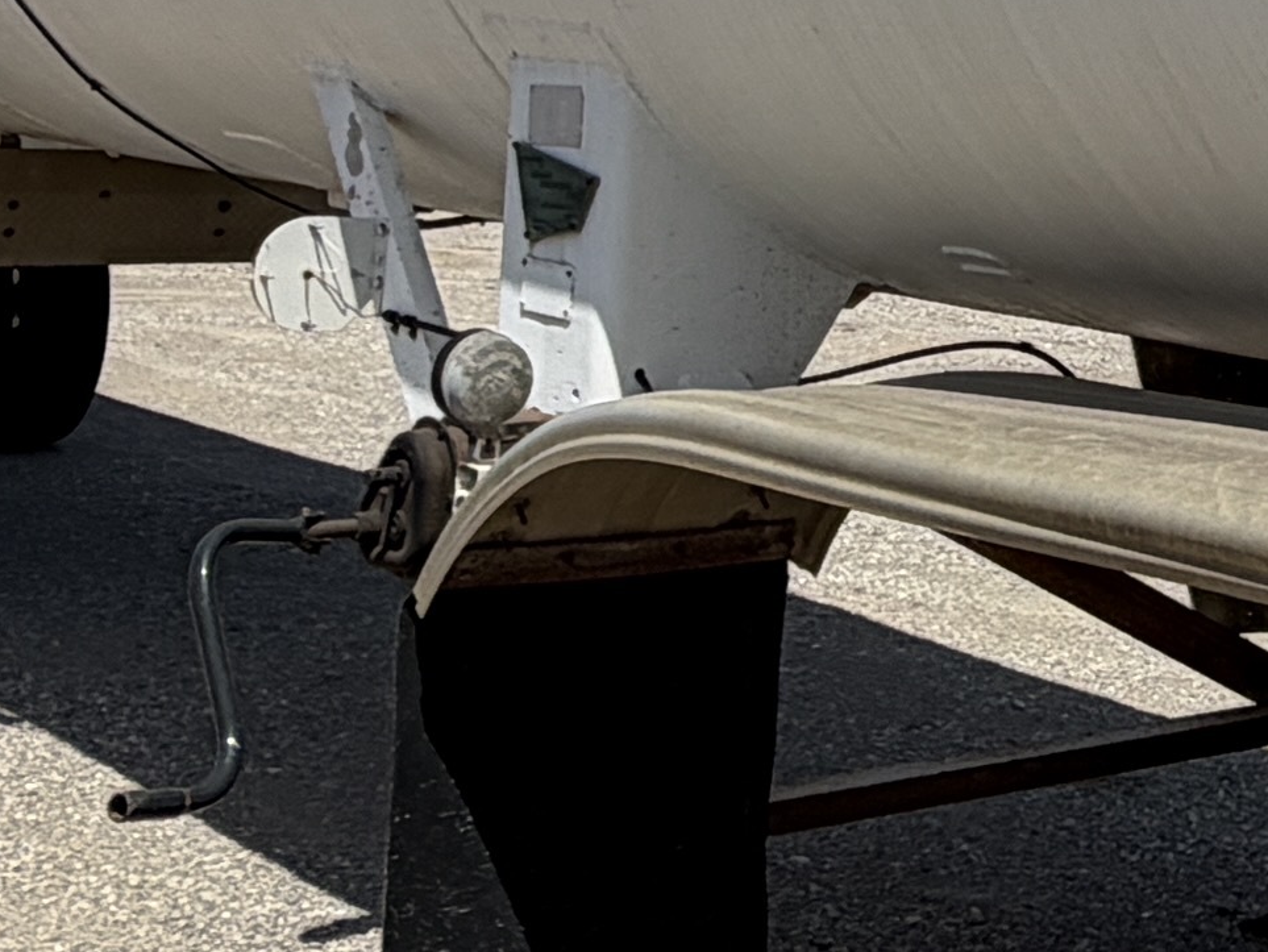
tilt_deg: +1.3
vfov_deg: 17.1
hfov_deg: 22.9
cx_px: 1184
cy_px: -167
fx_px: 3041
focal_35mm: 83
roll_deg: -3.7
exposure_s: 1/1848
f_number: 2.2
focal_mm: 2.22
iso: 20
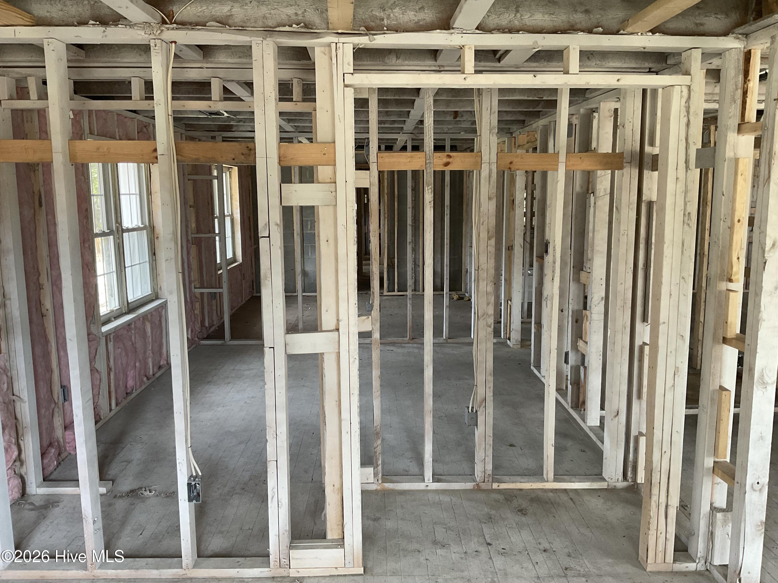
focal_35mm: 29
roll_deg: +1.1
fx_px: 652
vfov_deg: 48.2
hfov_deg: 61.7
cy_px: 292
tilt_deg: -8.7
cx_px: 389
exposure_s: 1/60
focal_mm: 3
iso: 80
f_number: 1.8
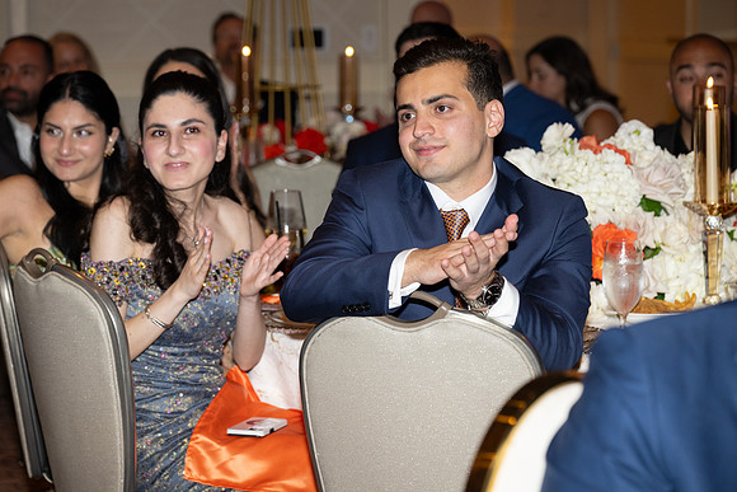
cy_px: 246
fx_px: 2457
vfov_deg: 11.4
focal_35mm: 120
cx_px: 368
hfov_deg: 17.1
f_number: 5.6
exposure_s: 1/100
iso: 800
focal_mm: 120
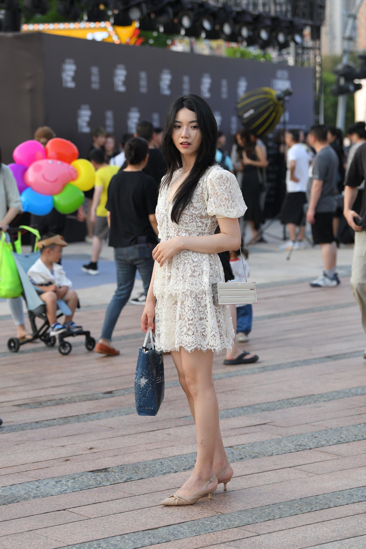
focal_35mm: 110
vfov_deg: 18.6
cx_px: 183
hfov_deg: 12.5
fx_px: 1677
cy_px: 274
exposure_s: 1/640
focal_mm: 110
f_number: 4.5
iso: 640
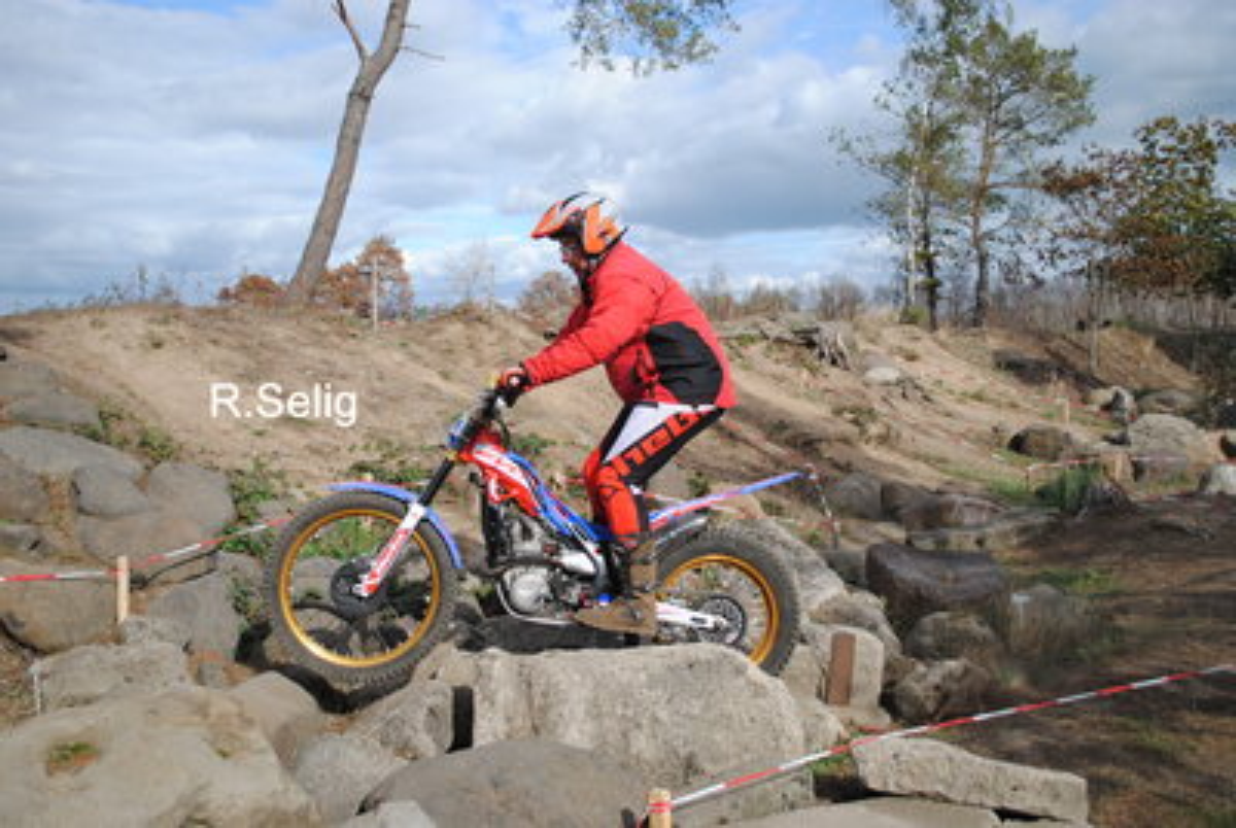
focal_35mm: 36
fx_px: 1238
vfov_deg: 37.0
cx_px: 618
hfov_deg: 53.1
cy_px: 414
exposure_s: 1/1000
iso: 125
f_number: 4
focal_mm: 24
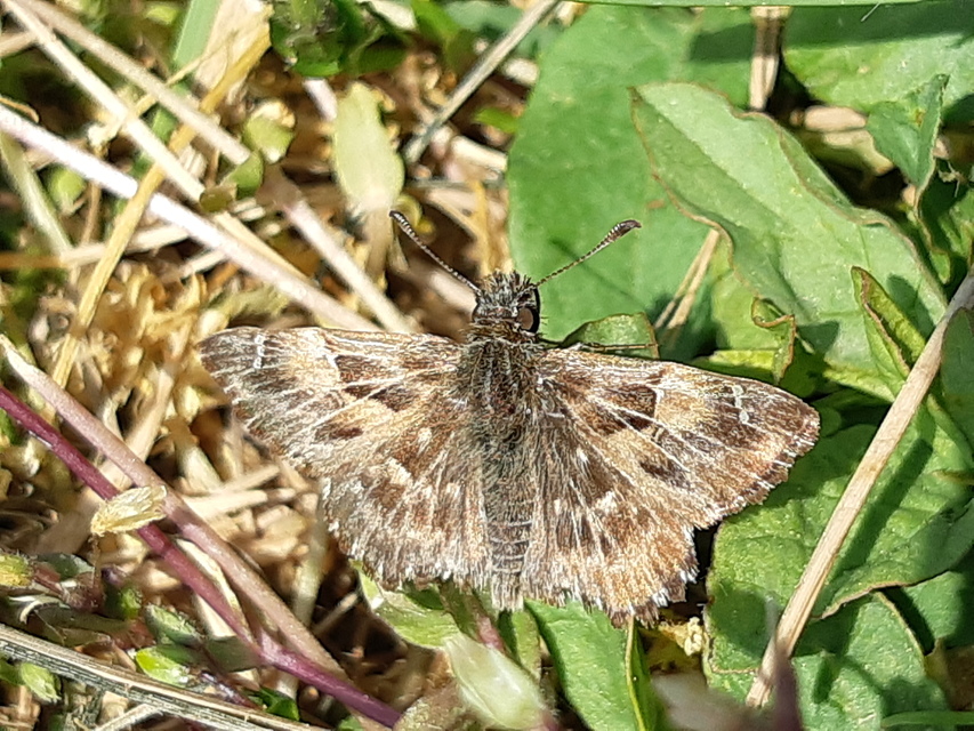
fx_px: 732
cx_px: 487
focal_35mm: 26
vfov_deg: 53.1
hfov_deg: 67.3
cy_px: 366
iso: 40
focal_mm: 3.93
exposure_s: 1/1422
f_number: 1.7
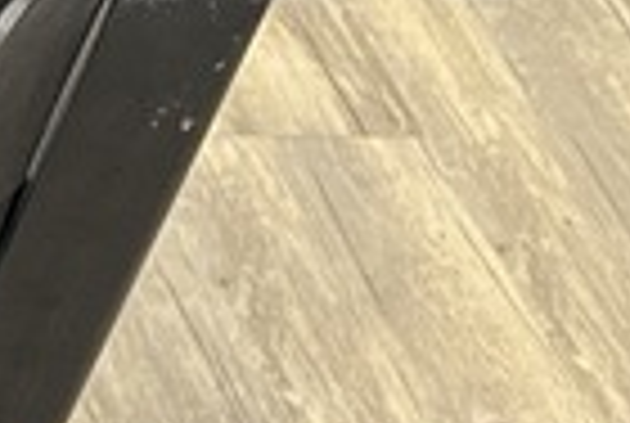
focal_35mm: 154
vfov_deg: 8.8
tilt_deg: -39.0
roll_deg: +0.1
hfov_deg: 11.0
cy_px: -104
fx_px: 2701
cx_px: -922
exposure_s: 1/40
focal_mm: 5.1
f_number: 1.6
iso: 400
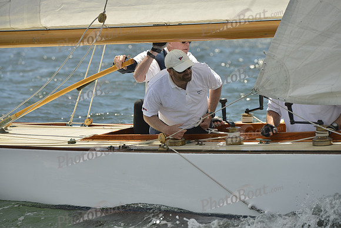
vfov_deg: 6.9
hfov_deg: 10.3
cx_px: 170
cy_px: 114
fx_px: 1895
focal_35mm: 200
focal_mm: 200
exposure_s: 1/1600
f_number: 8
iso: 280
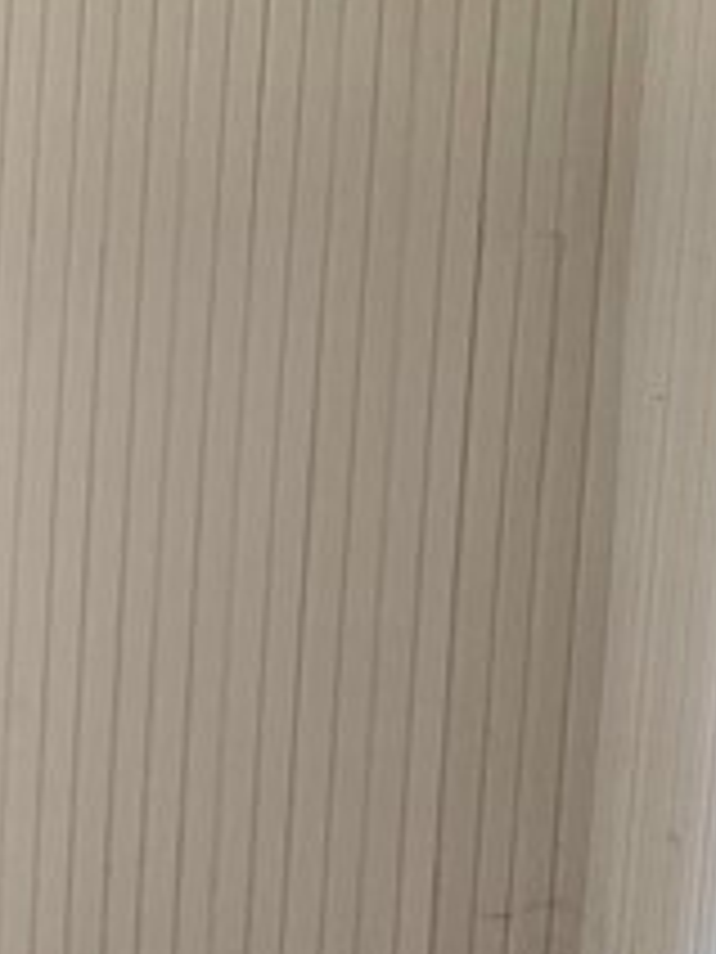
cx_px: -910
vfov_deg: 17.0
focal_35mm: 116
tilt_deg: -8.9
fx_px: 3199
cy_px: 590
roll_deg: +0.2
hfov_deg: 11.1
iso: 200
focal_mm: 6.76
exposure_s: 1/75
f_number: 1.78
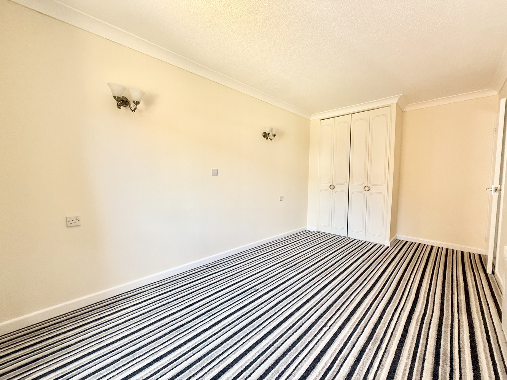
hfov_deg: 102.1
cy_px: 190
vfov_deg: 85.7
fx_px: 205
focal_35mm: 14
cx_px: 254
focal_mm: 2.22
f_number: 2.2
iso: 200
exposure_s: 1/99
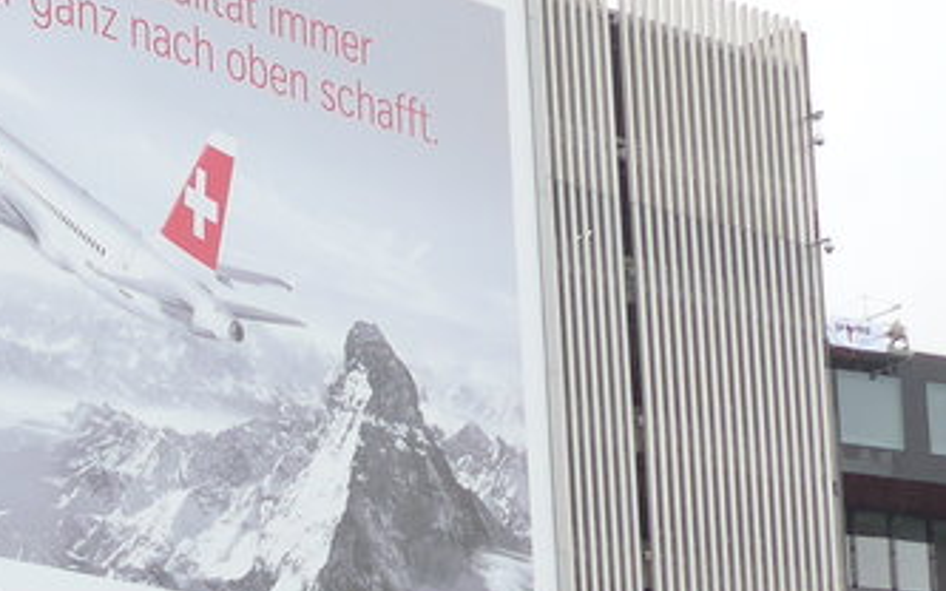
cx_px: -722
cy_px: 1026
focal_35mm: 130
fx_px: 3351
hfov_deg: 14.3
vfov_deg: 9.6
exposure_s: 1/160
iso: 80
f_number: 2.8
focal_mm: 7
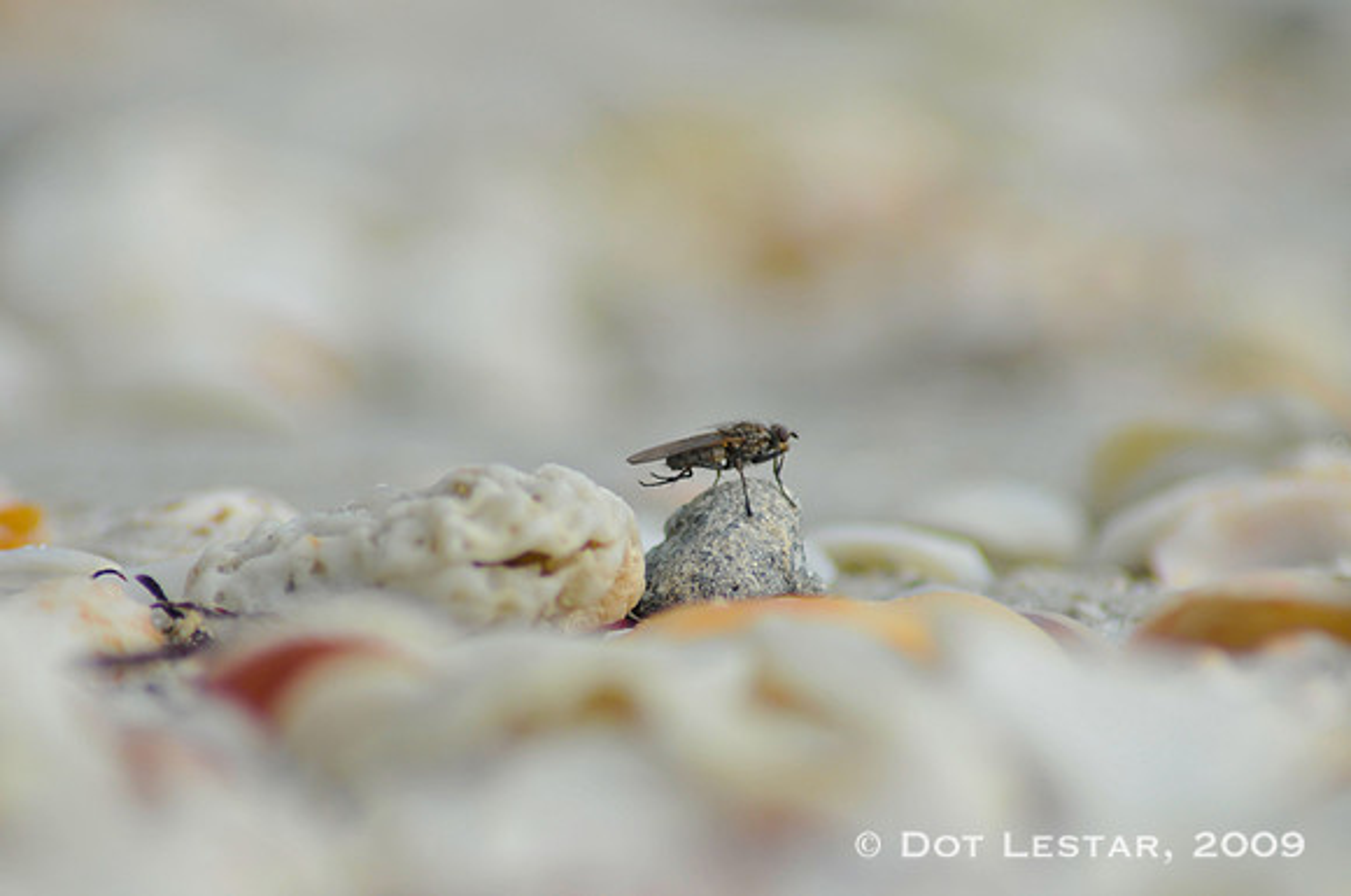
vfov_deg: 3.0
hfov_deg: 4.6
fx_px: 16864
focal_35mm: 450
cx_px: 676
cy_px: 448
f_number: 11
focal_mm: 300
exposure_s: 1/500
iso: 200
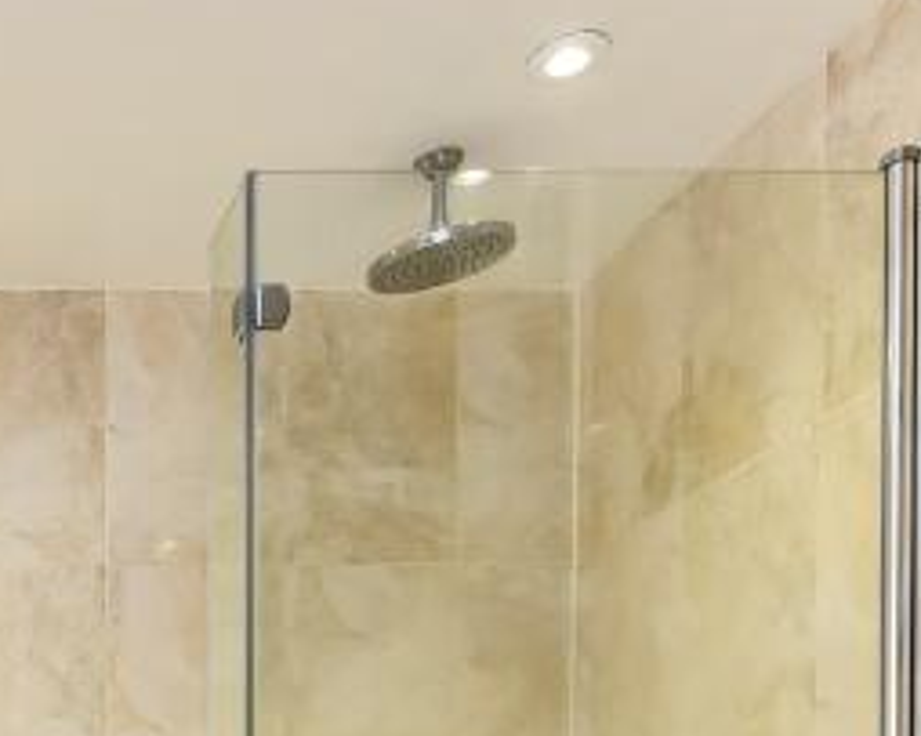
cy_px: 1026
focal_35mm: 53
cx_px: -141
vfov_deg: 24.0
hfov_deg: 30.7
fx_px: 1444
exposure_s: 1/40
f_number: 7.1
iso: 400
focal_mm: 14
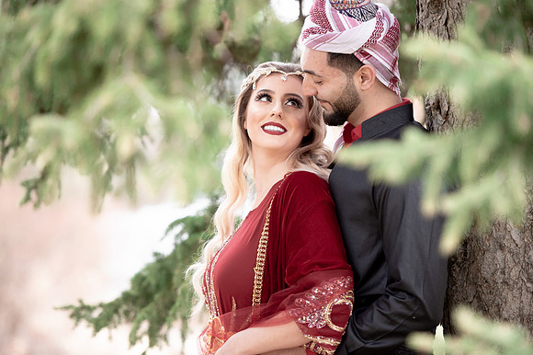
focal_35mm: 175
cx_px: 266
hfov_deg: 11.8
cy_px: 178
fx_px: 2589
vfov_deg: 7.8
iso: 1000
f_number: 2.8
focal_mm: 175
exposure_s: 1/125
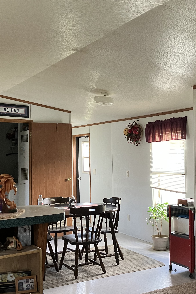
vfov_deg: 44.5
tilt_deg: +1.2
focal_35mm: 44
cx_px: 96
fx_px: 359
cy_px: 148
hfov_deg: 30.5
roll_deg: +0.7
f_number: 1.8
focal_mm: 3.99
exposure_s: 1/60
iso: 250
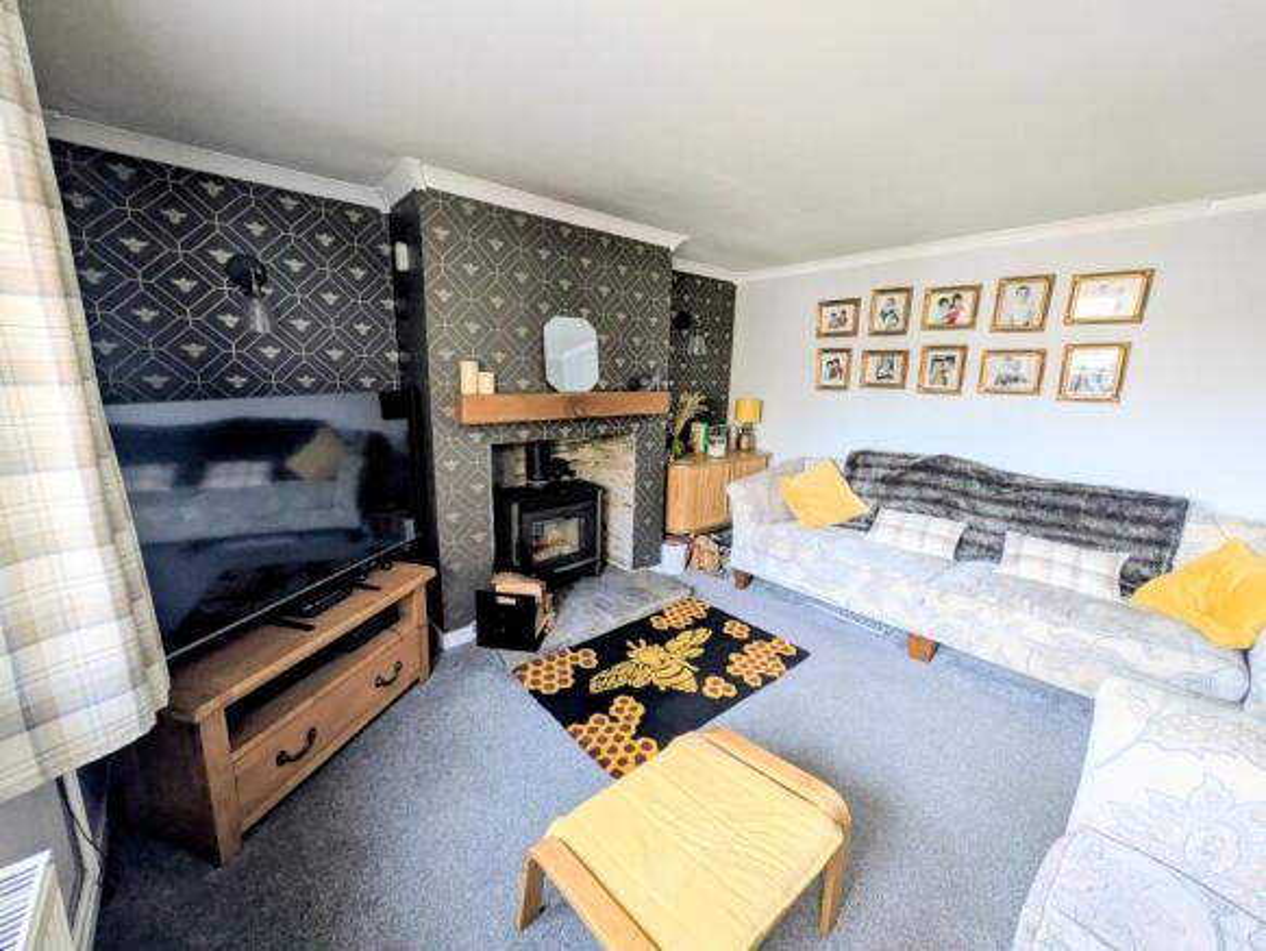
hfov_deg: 102.0
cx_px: 633
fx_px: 512
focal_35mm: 14
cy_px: 476
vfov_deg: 85.7
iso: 153
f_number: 2.2
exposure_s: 1/33.3
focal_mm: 1.83
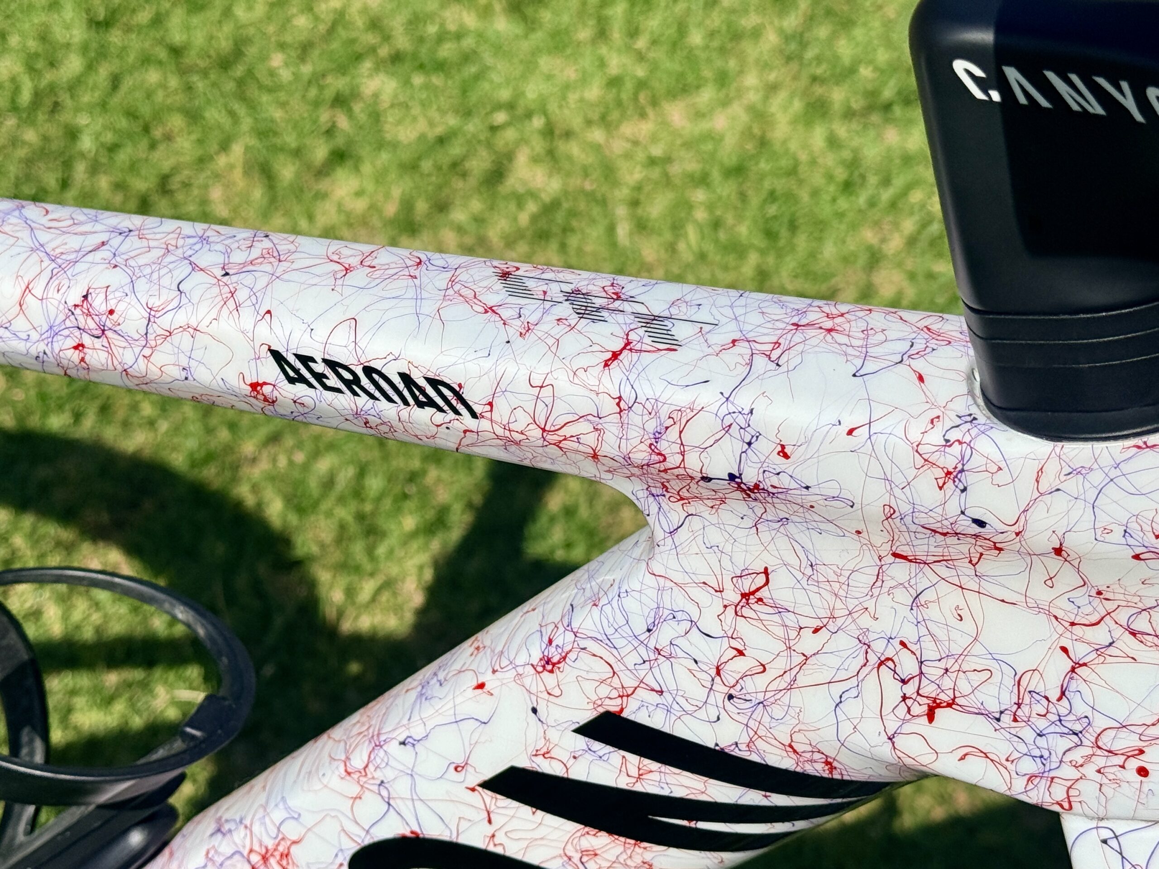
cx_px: 580
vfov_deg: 30.3
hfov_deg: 39.7
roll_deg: -0.4
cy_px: 434
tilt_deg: -36.6
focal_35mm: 48
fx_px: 1607
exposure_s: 1/11364
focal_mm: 6.76
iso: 50
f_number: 1.78
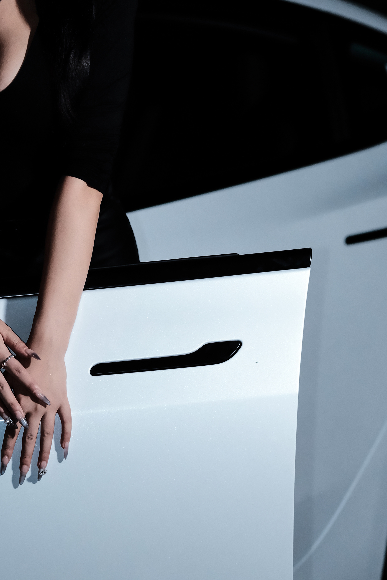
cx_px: 81
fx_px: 2821
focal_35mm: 175
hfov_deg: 7.8
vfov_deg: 11.6
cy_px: 11
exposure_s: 1/125
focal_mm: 56
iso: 2000
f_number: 1.8
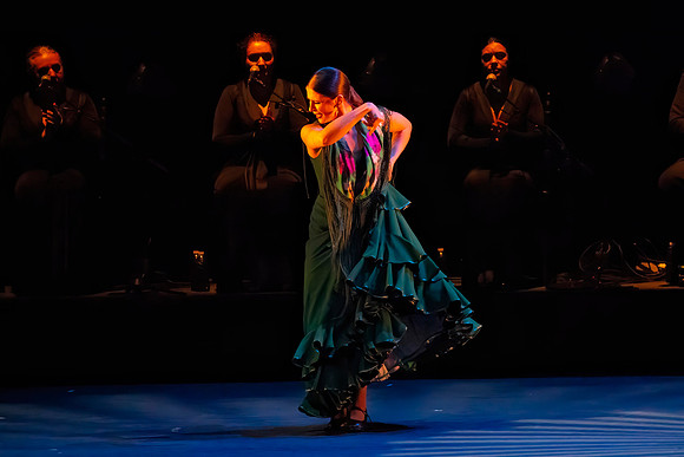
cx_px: 423
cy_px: 280
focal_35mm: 458
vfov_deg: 3.0
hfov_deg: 4.5
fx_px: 8699
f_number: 10
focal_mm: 370
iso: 25600
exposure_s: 1/400
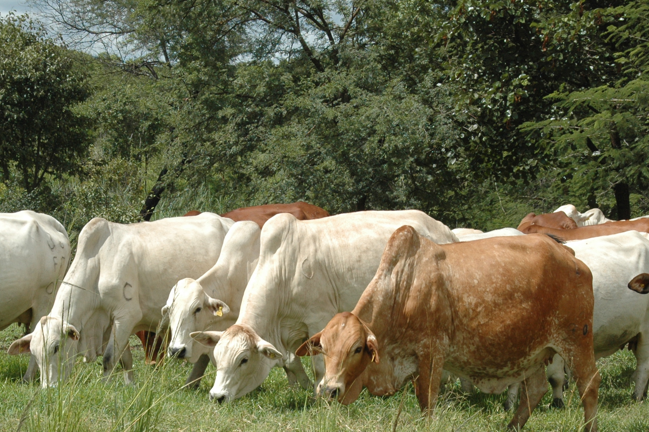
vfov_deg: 9.2
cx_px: 277
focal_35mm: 148
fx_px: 2666
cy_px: 315
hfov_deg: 13.9
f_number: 11
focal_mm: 60
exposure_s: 1/500
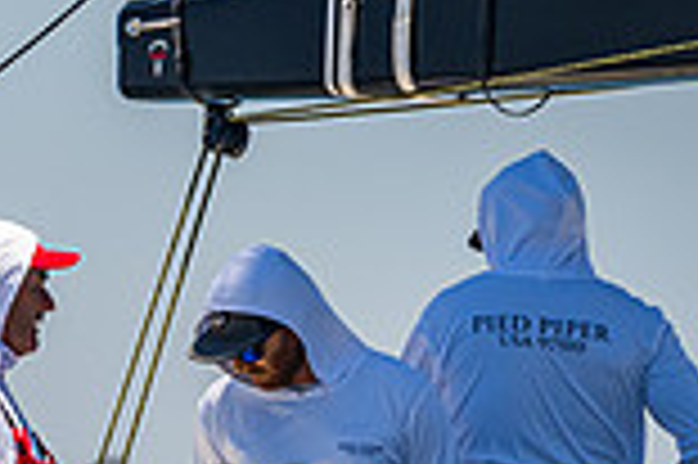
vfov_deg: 1.3
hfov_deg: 2.0
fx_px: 20337
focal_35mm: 1050
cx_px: -396
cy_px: 681
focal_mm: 260
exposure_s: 1/1600
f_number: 8
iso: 500
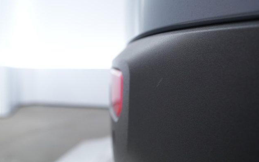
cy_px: 80
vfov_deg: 43.1
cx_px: 131
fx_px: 205
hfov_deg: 64.6
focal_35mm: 29
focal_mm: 28
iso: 2000
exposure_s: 1/100
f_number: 4.5
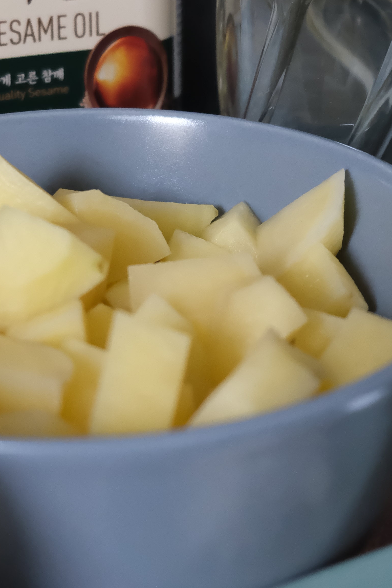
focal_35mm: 102
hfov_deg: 13.4
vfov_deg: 19.9
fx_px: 1666
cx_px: 135
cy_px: 159
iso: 3200
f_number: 3.2
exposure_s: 1/34
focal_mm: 25.4
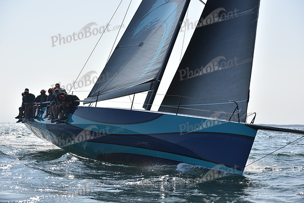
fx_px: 591
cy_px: 102
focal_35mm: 70
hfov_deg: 28.8
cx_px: 152
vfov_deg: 19.5
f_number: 6.3
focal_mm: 70
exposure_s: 1/2500
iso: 320
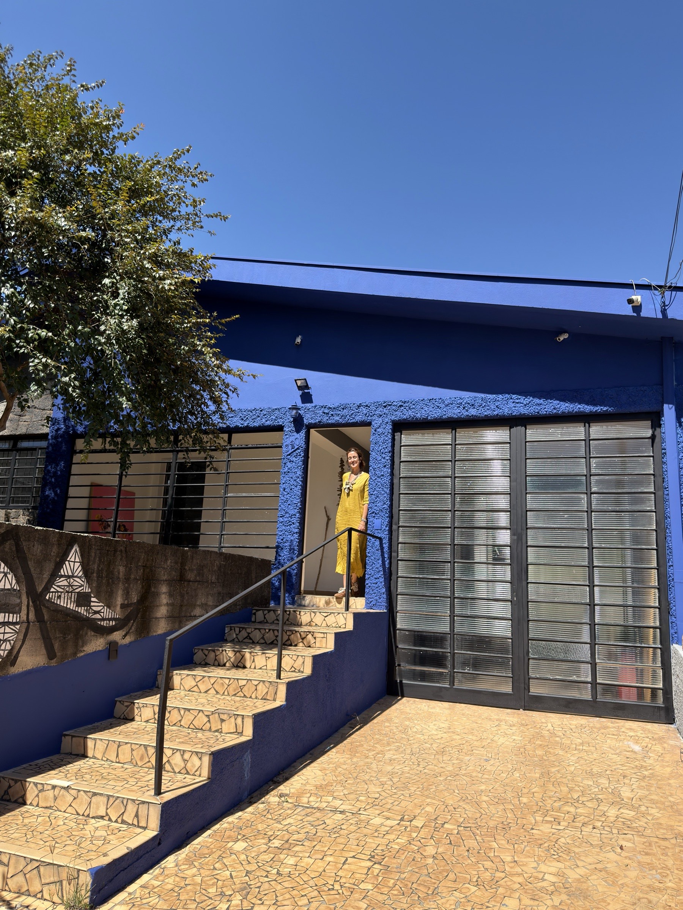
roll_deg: -0.4
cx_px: 342
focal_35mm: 24
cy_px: 455
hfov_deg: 56.8
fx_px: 631
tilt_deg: +11.2
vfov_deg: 71.6
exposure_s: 1/2985
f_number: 1.78
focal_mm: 6.76
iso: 64
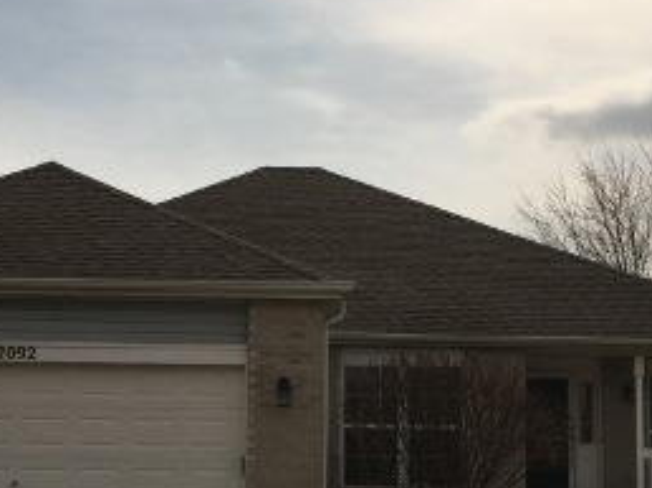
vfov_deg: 20.2
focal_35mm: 72
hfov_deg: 27.0
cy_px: 367
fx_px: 1355
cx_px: 265
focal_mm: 4.15
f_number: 2.2
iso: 25
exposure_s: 1/3846
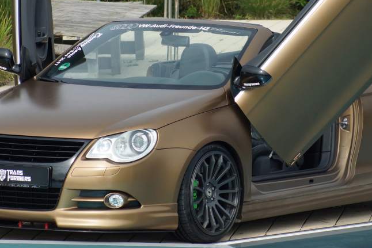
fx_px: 4423
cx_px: 212
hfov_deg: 4.8
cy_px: 98
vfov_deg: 3.2
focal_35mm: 428
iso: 400
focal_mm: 180
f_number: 9
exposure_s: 1/800
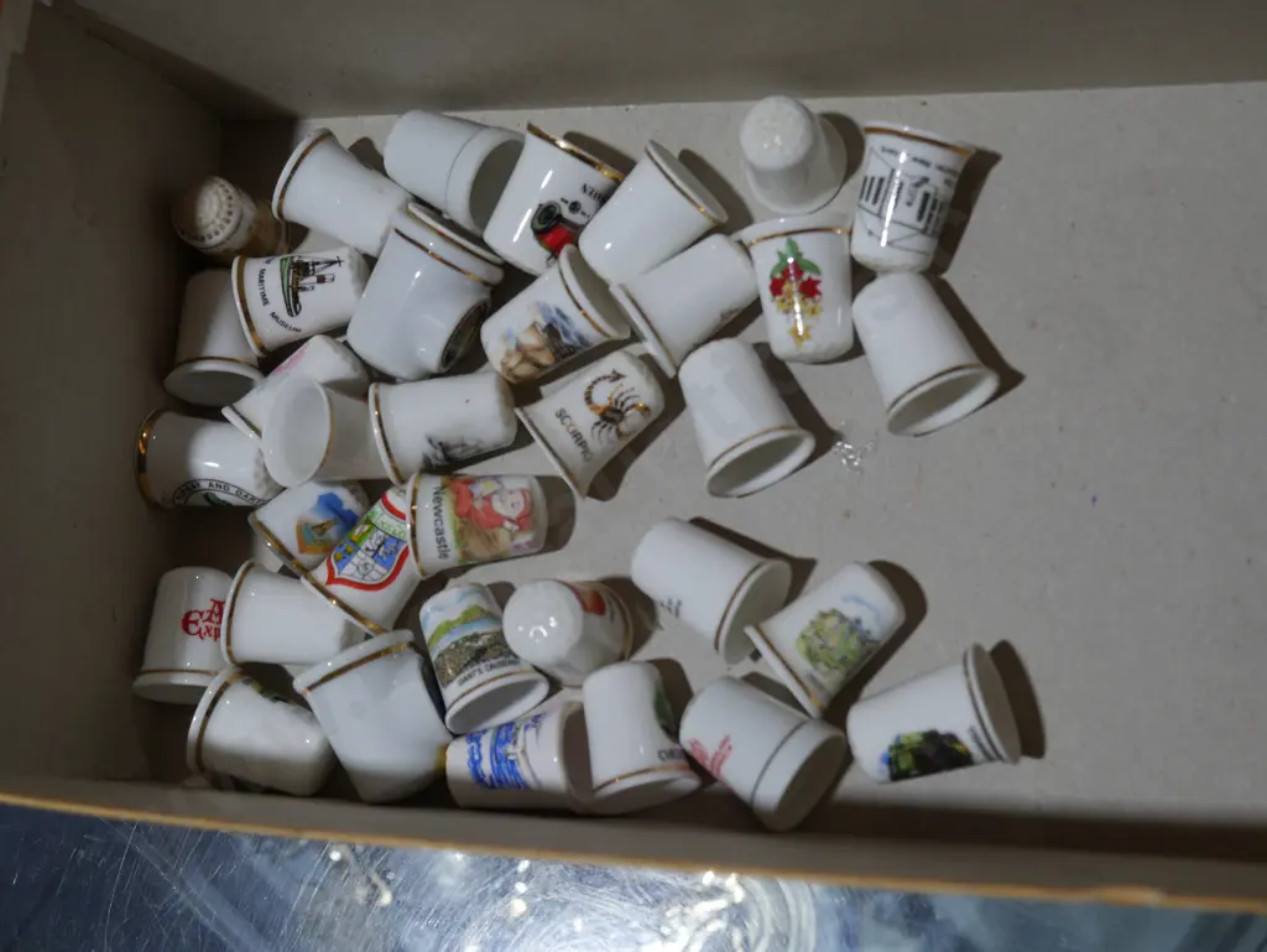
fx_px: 1904
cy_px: 476
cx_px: 634
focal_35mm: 52
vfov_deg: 28.1
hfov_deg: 36.8
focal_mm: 26
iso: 200
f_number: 5.3
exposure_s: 1/100
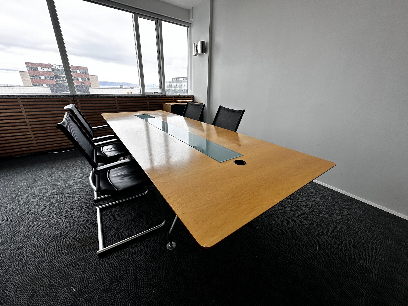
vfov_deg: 85.7
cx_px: 204
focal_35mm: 14
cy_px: 153
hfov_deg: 102.1
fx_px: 165
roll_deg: -1.2
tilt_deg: -20.6
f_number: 2.2
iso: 40
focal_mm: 2.22
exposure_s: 1/99
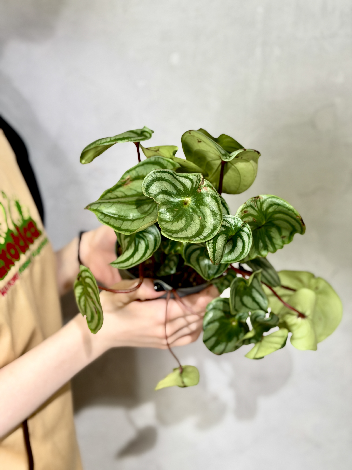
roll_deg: +2.4
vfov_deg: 39.7
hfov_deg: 30.3
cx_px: 176
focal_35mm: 48
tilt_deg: -17.0
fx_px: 651
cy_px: 235
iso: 50
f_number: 1.78
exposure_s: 1/181
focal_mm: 6.76
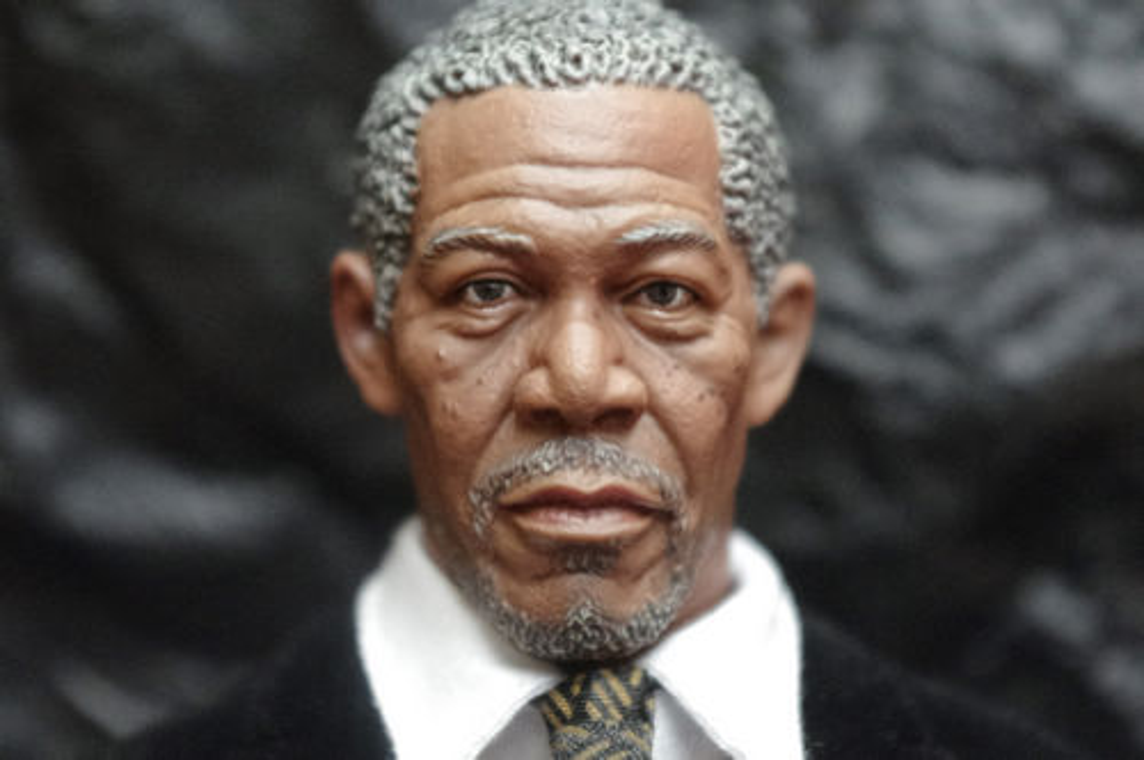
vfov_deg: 16.6
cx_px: 572
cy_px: 380
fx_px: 2602
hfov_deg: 24.8
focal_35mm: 82
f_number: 7.1
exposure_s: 1/30
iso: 6400
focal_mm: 55
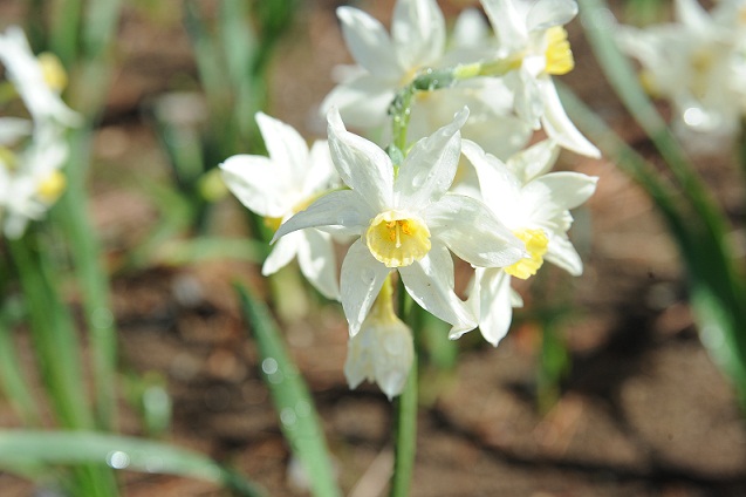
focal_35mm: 80
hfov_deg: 25.4
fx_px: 1657
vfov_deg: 17.0
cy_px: 248
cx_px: 373
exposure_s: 1/500
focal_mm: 80
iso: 500
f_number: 11
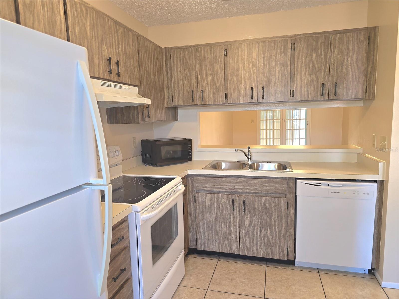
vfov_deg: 58.9
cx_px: 200
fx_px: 265
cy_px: 150
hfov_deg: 73.9
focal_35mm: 23
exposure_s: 1/30
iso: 100
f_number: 1.7
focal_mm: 6.3
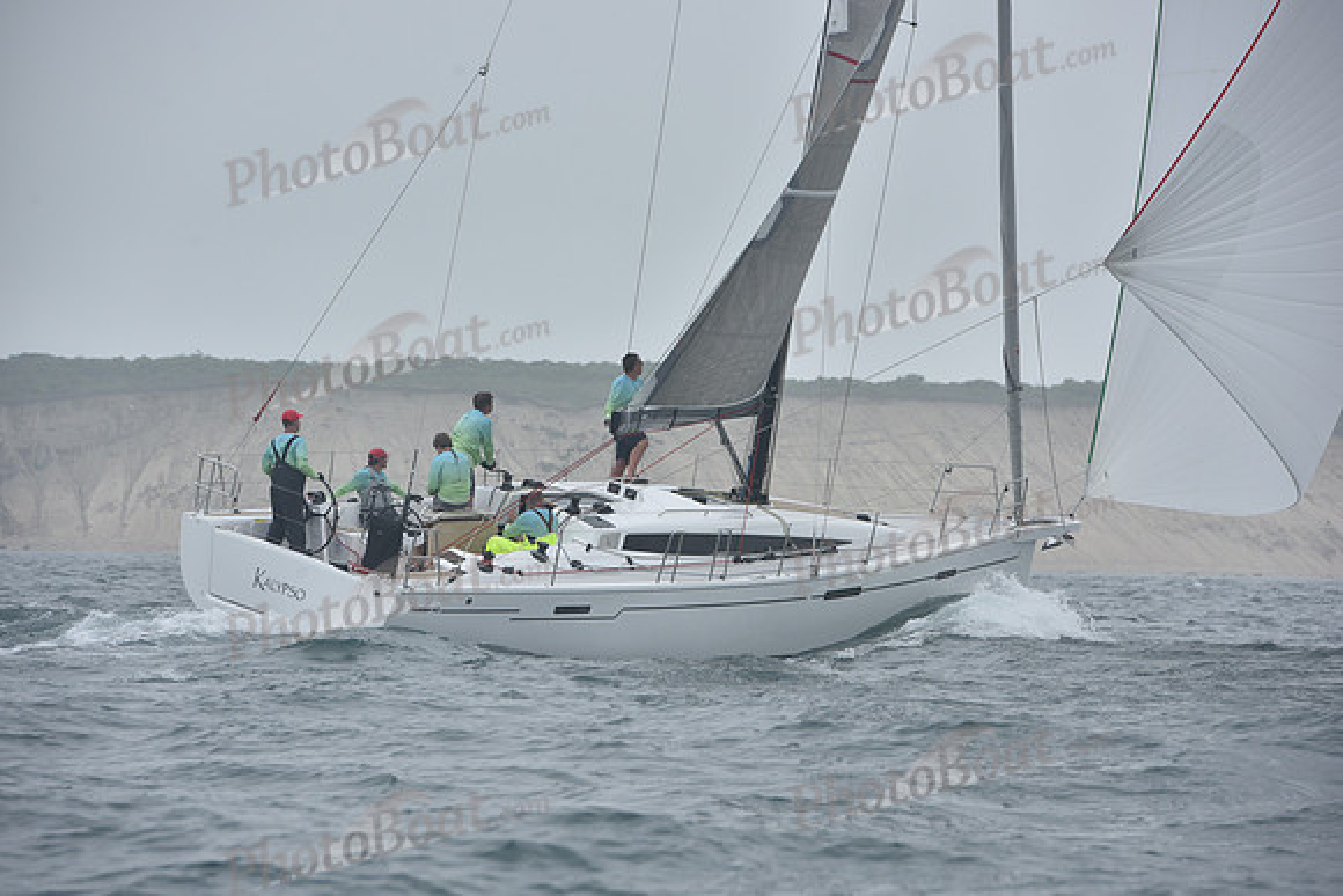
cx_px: 672
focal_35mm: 200
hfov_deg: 10.3
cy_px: 448
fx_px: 7463
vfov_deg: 6.9
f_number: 8
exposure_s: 1/800
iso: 250
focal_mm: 200
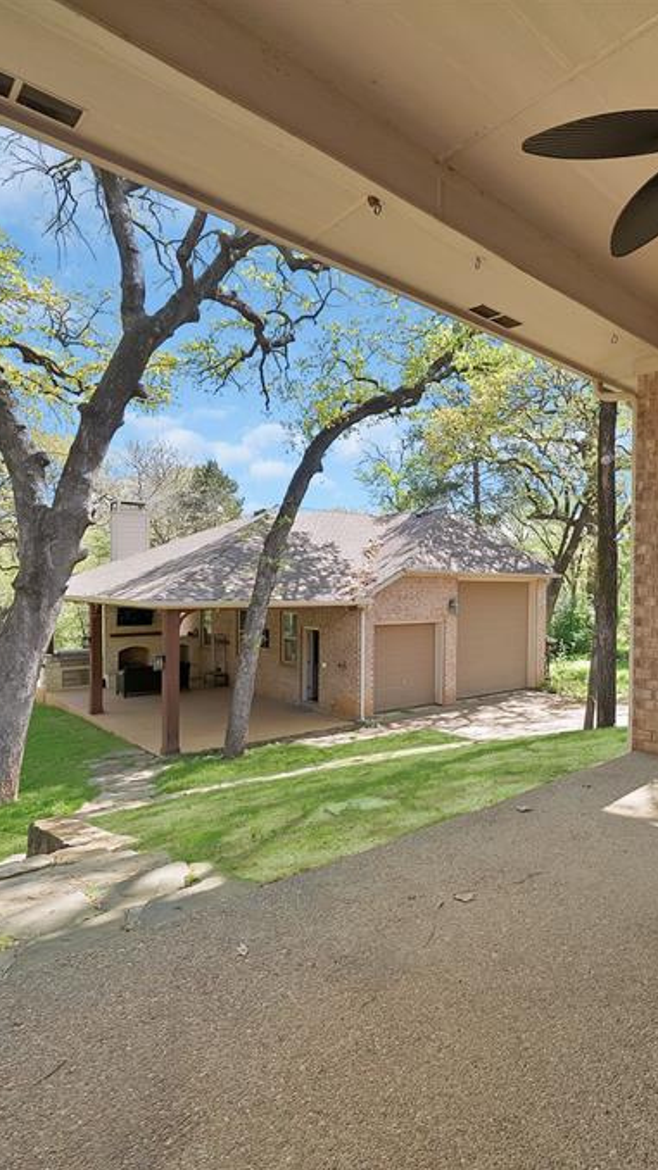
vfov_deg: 89.6
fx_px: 590
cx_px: 470
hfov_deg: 56.2
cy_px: 588
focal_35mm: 19
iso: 640
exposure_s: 1/100
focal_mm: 12
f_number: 9
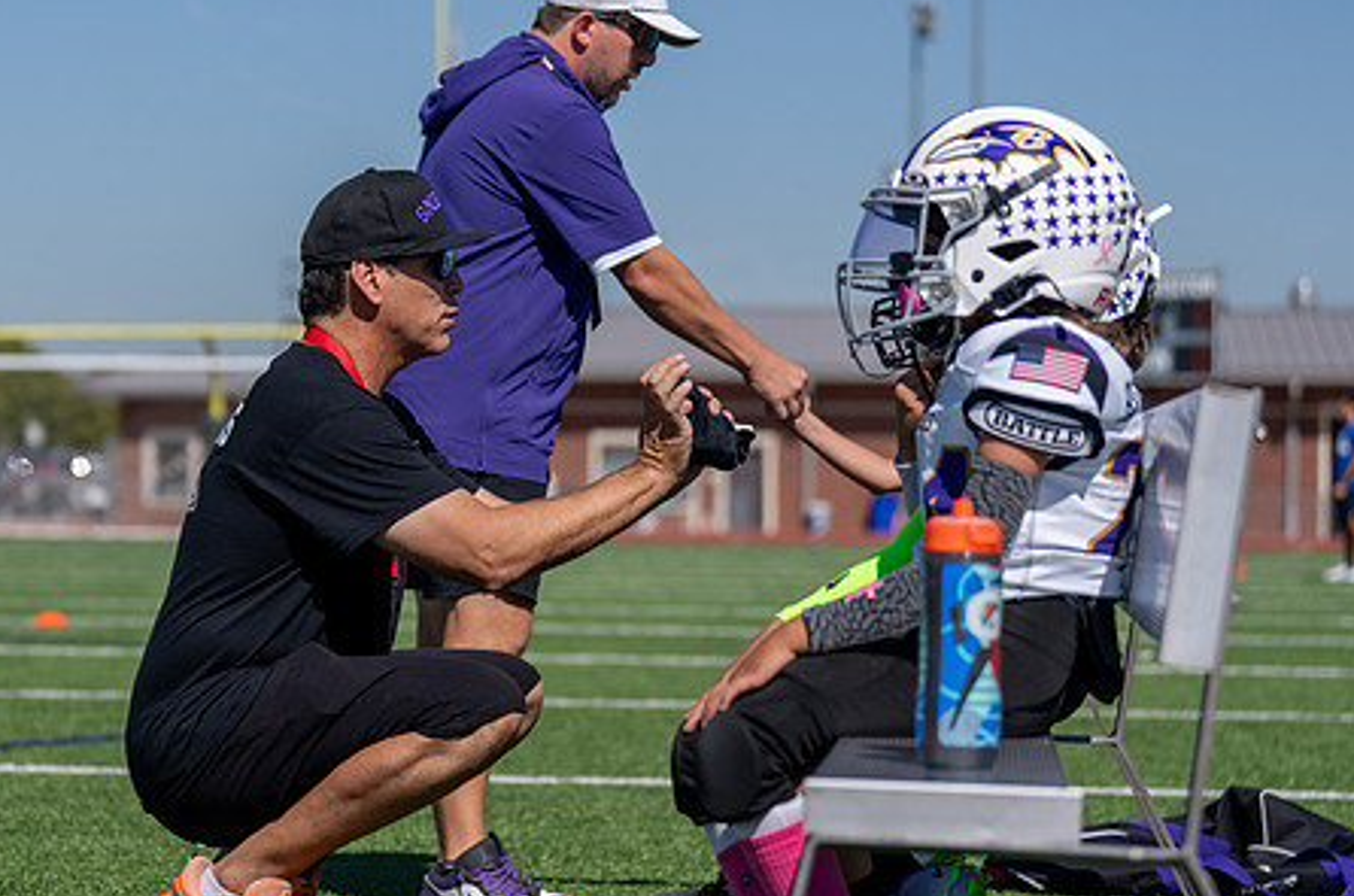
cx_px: 349
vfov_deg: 10.4
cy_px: 449
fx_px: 4915
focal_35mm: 131
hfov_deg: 15.6
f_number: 2.8
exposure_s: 1/4000
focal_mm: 78
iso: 125
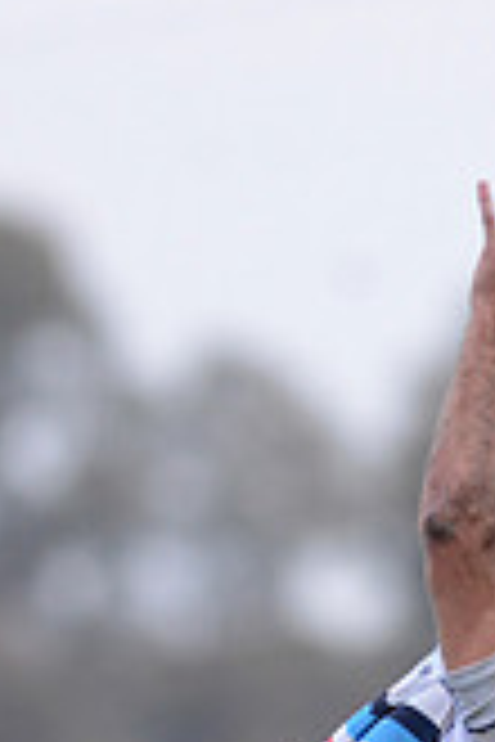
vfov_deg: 1.8
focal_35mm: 1147
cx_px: 374
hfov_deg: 1.2
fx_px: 23655
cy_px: 994
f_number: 4
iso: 1100
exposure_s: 1/640
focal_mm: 420
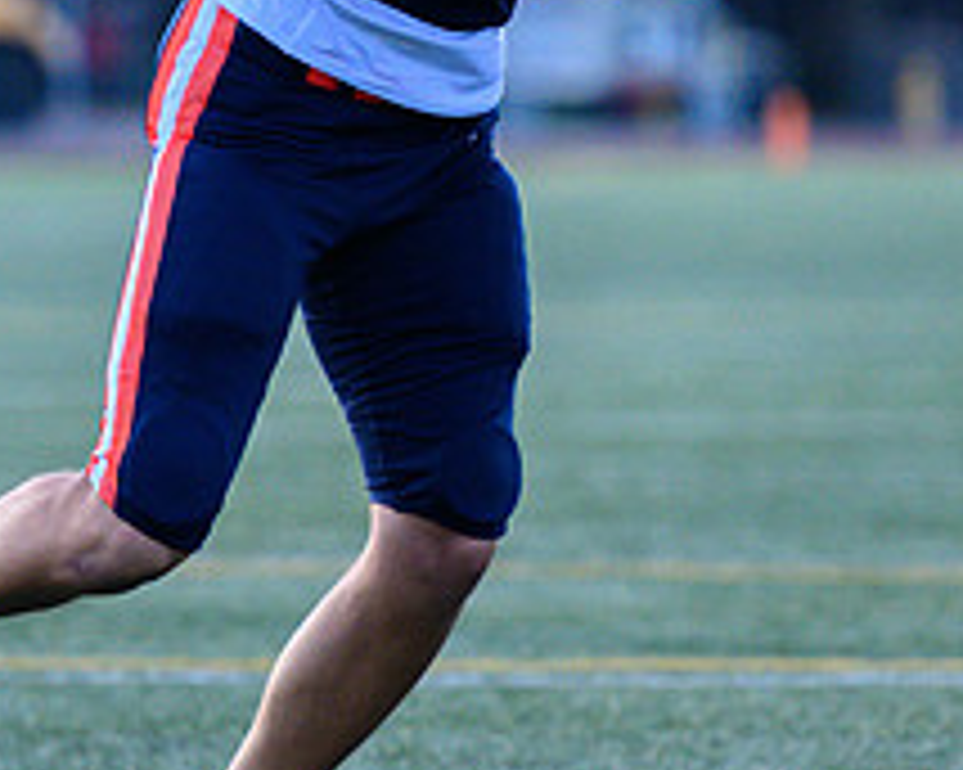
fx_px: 15583
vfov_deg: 2.8
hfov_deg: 3.5
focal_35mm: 547
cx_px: 450
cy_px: 16
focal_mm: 210
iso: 3600
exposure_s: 1/2000
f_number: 4
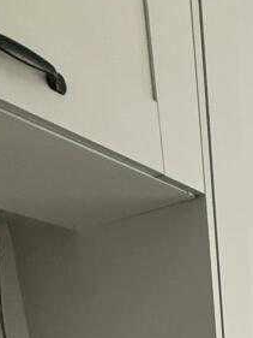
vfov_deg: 23.3
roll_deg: -0.1
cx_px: 332
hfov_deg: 24.7
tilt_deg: -18.3
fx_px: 497
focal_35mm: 51
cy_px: 583
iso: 250
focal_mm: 2.22
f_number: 2.2
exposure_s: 1/50
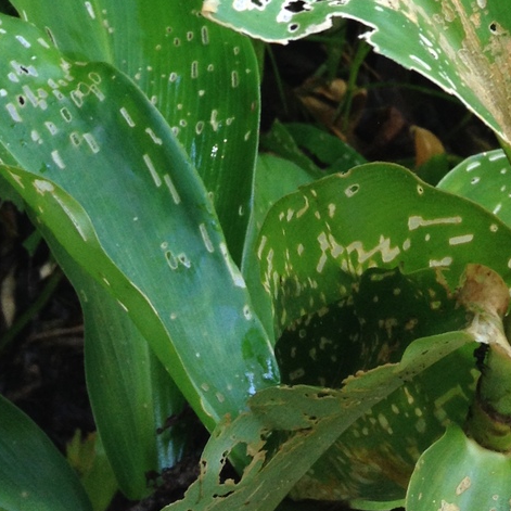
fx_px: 1754
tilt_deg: -33.4
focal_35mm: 105
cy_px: -323
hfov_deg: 16.5
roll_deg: +2.5
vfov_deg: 15.0
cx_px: 358
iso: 50
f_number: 2.4
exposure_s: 1/40
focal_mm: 4.28
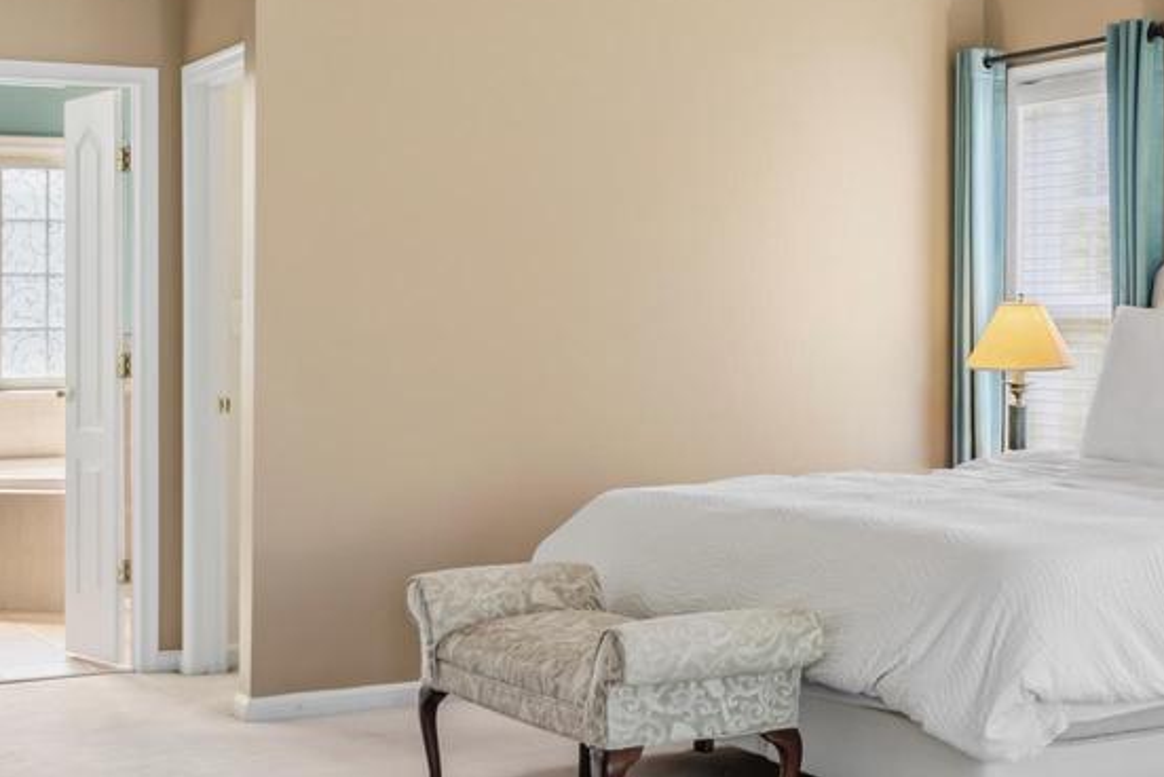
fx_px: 2103
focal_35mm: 65
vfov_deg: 20.9
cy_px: 385
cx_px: 910
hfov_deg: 30.3
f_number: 5.6
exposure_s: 1/125
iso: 640
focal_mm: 35
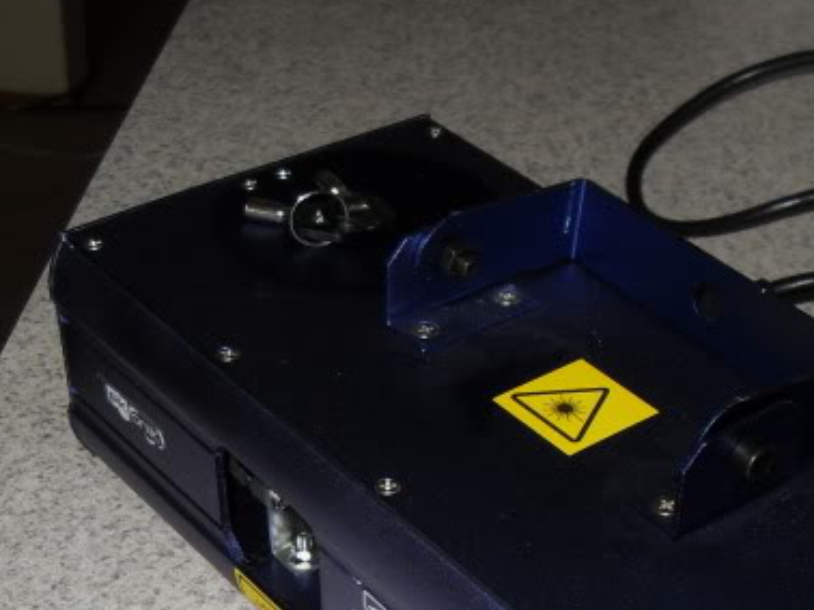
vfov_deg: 19.9
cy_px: 584
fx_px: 1692
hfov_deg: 26.7
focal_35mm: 72
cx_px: 620
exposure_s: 1/45
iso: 100
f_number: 2.8
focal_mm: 6.3
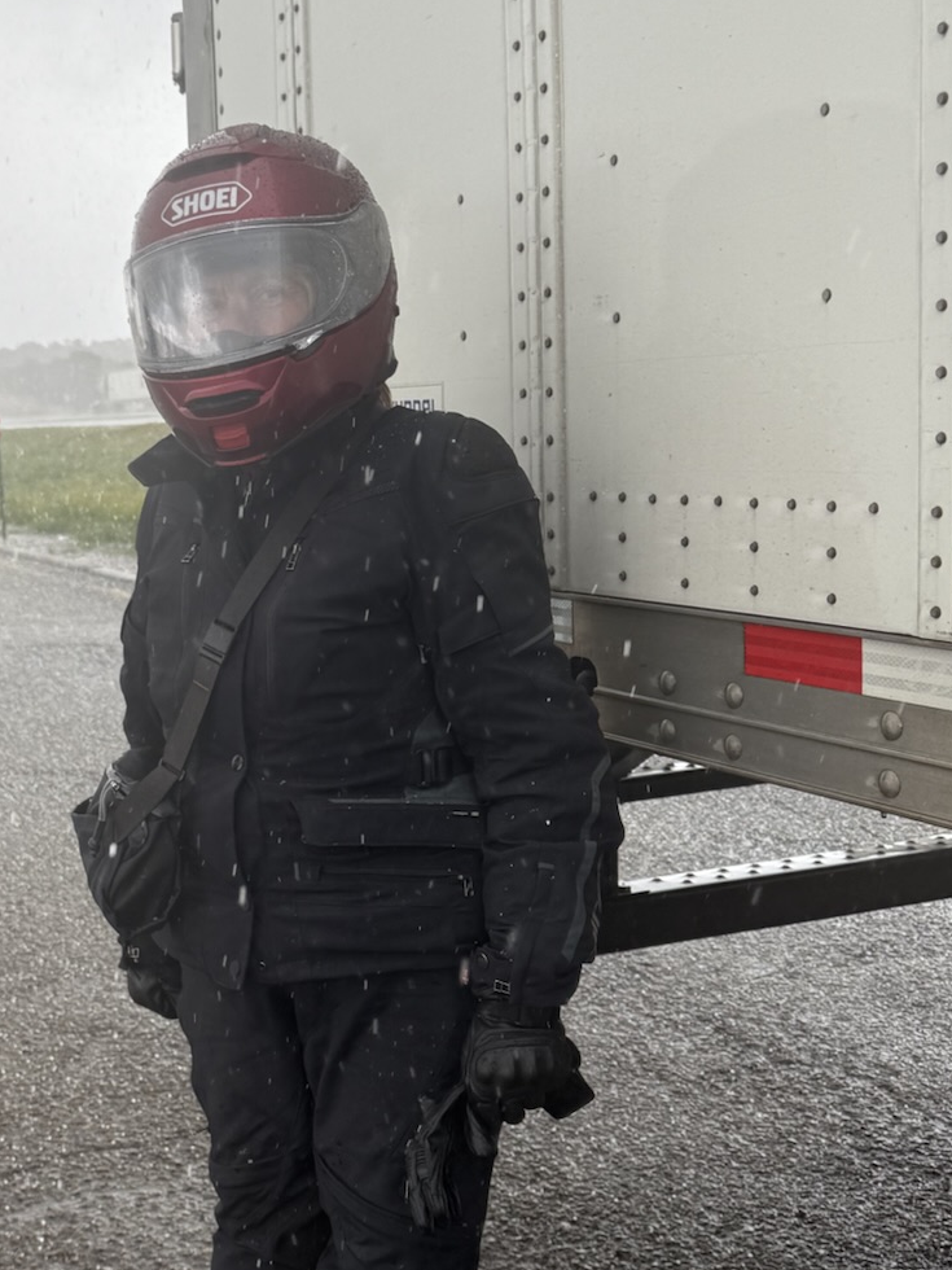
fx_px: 1797
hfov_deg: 28.9
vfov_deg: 38.8
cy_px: 761
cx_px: 159
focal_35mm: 49
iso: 80
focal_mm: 6.76
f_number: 1.78
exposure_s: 1/532
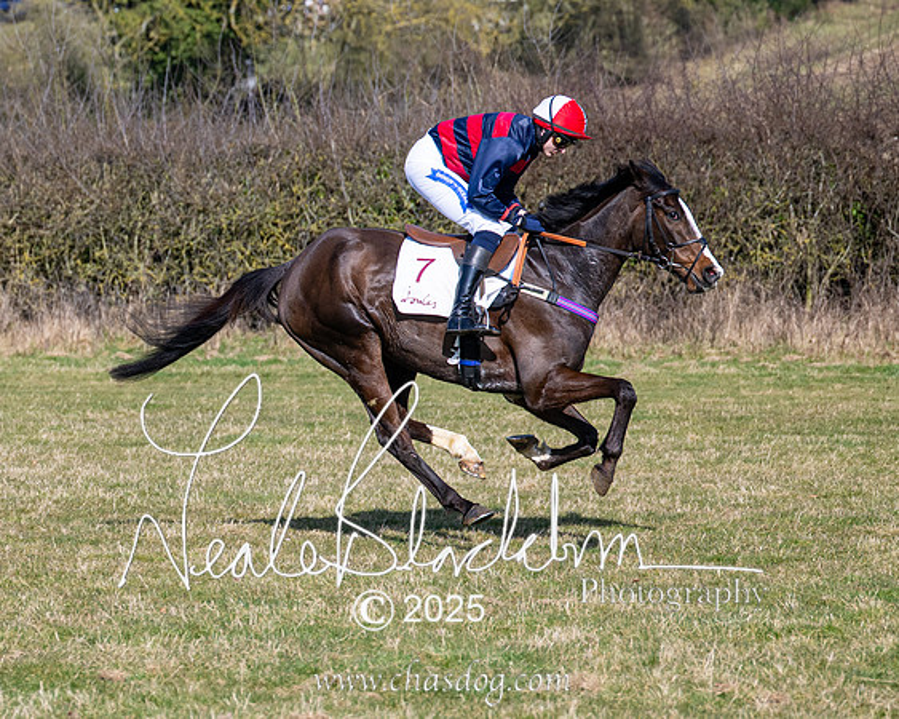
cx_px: 158
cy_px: 362
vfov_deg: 8.5
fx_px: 4813
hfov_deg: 10.6
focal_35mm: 181
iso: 200
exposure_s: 1/5000
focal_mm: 78
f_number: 2.8
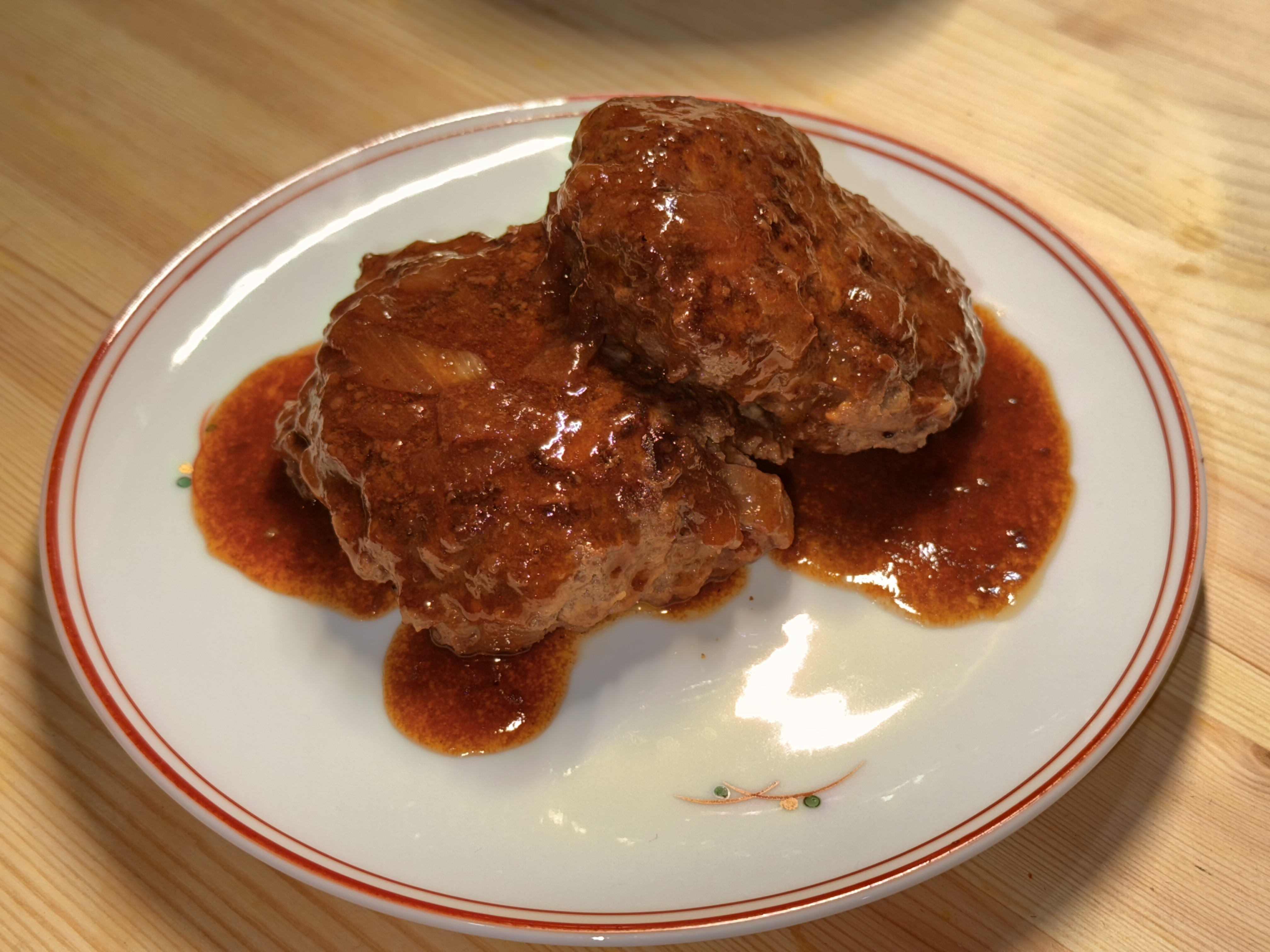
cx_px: 635
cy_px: 476
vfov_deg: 30.3
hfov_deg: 39.7
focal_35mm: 48
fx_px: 1761
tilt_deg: -46.4
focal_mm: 6.76
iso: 50
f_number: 1.78
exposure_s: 1/49
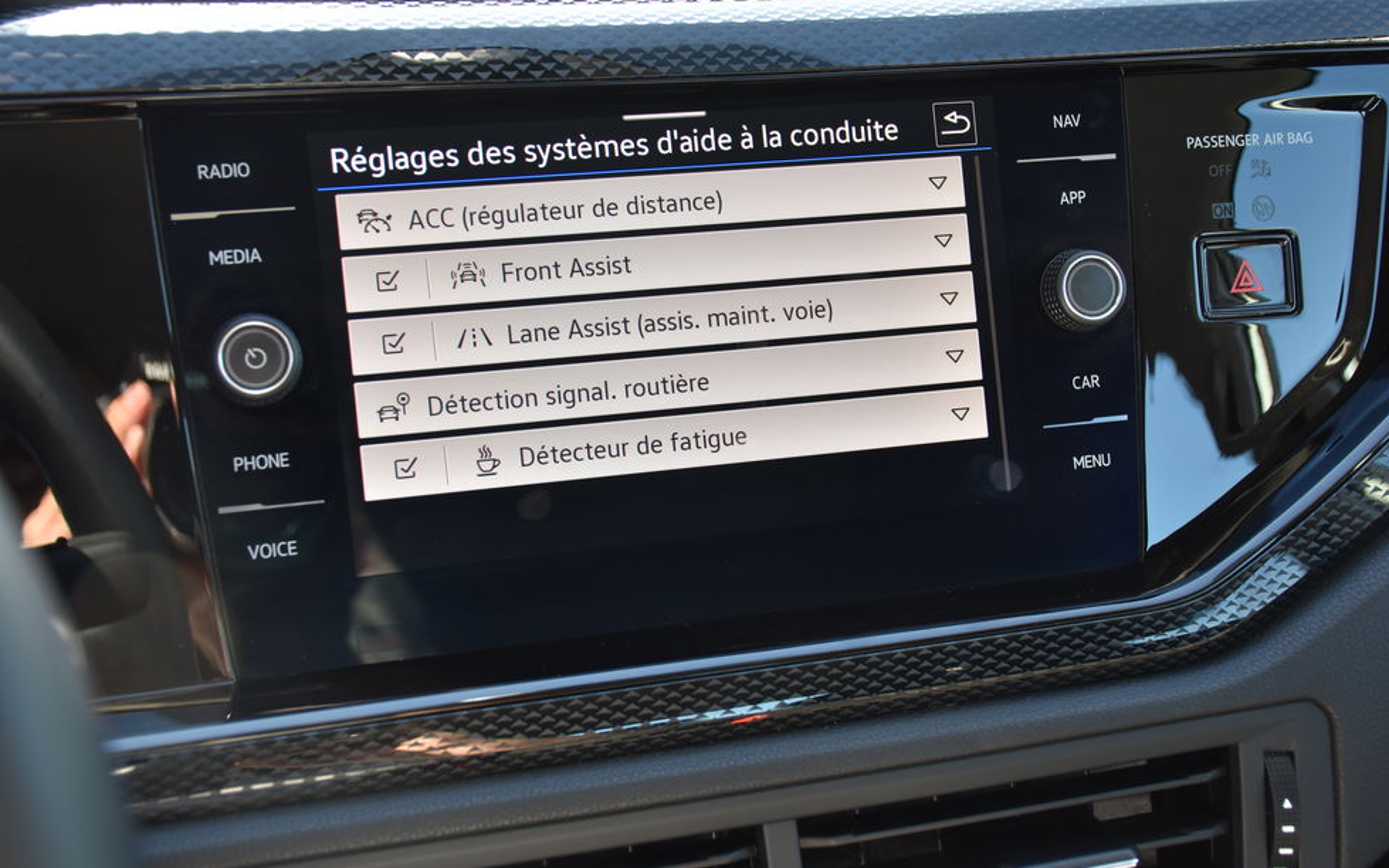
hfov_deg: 40.3
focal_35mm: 50
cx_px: 692
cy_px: 398
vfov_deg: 25.8
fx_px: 1893
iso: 400
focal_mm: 32
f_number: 5
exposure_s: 1/100
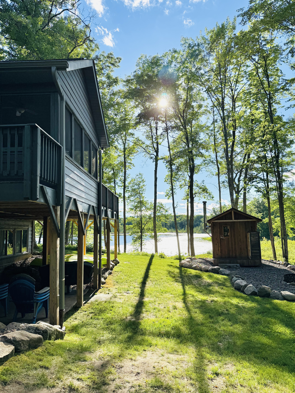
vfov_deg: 71.6
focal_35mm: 24
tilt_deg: +7.8
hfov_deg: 56.8
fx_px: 273
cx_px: 148
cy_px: 196
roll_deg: +0.7
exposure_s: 1/4167
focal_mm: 6.76
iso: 100
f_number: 1.78
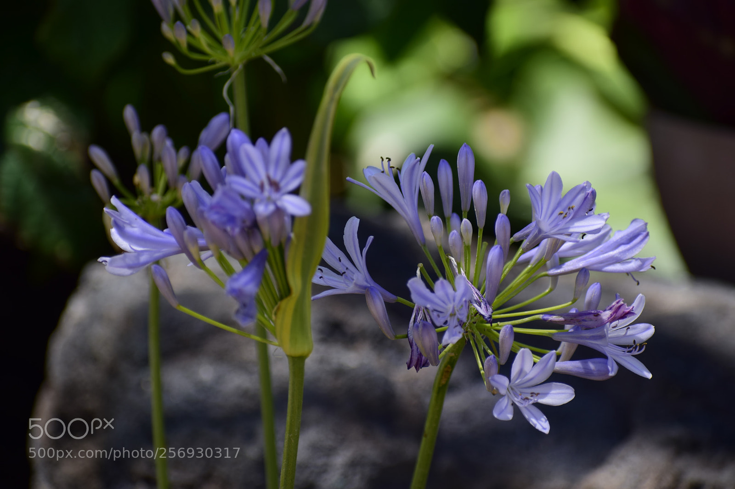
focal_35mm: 195
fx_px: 3980
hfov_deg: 10.6
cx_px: 368
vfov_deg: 7.0
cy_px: 244
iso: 100
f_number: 4.8
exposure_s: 1/500
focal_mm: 130
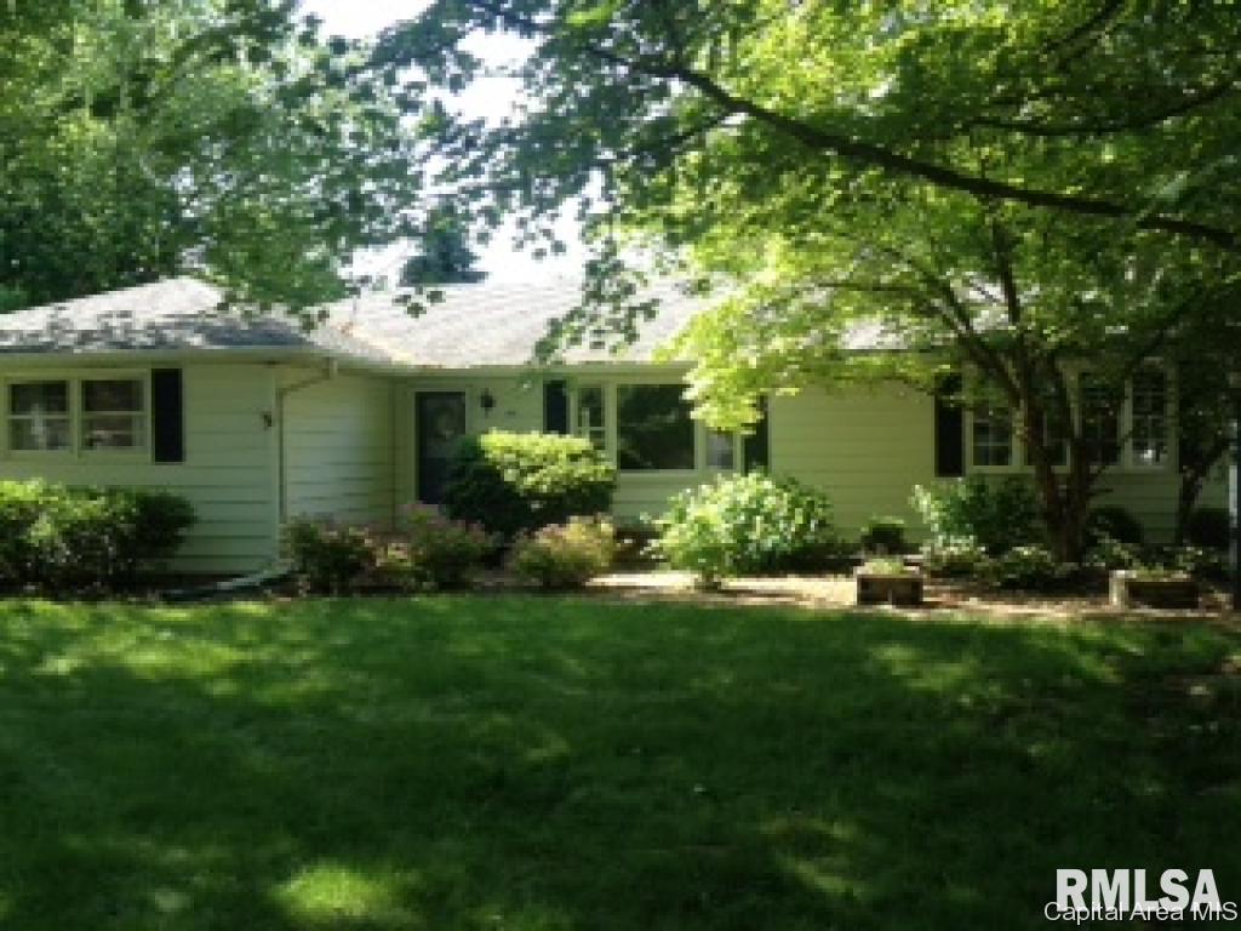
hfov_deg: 52.6
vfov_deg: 40.7
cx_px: 620
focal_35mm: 35
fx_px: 1255
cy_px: 466
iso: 50
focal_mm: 4.28
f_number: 2.4
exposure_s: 1/211
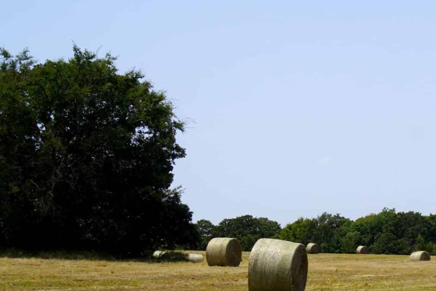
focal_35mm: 76
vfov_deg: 17.8
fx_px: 920
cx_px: 549
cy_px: 222
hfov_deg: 23.8
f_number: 10
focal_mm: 20
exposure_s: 1/250
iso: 100
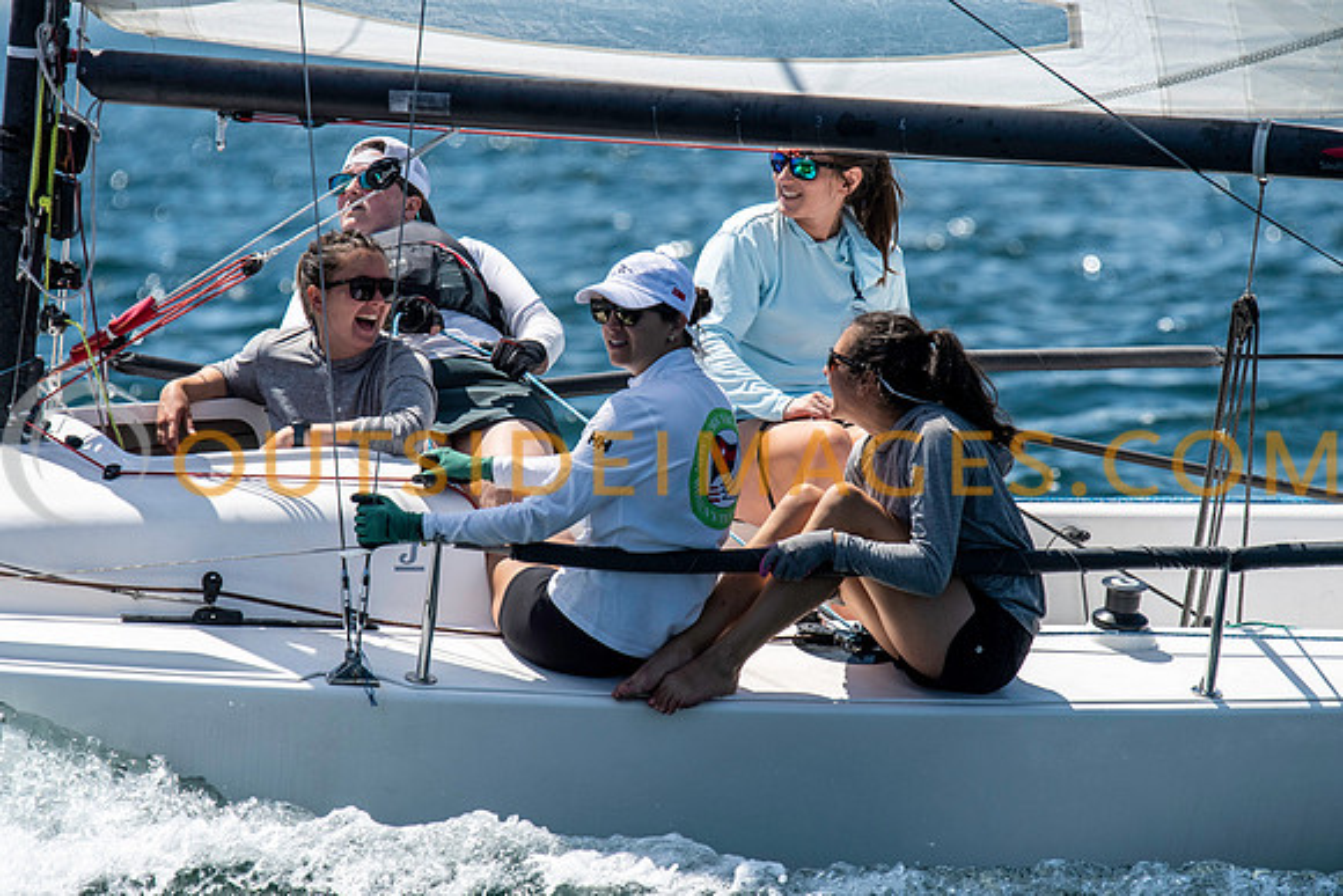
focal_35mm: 450
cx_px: 672
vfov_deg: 3.1
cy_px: 448
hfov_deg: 4.6
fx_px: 16791
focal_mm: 300
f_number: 5.6
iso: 320
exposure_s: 1/3200
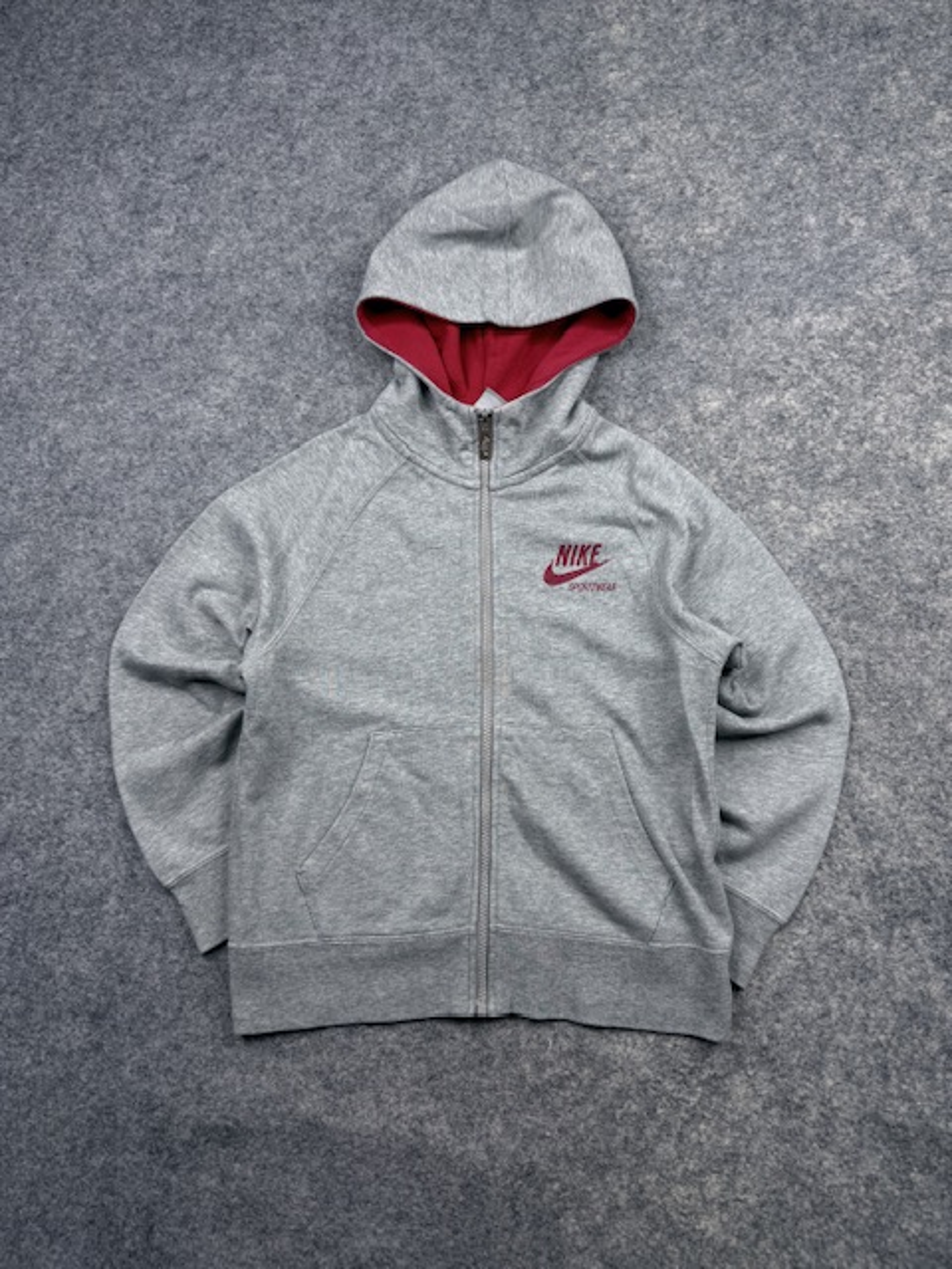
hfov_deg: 56.8
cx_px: 476
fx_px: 880
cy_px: 634
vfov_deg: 71.6
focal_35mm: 24
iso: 64
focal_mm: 6.76
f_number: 1.78
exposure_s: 1/178
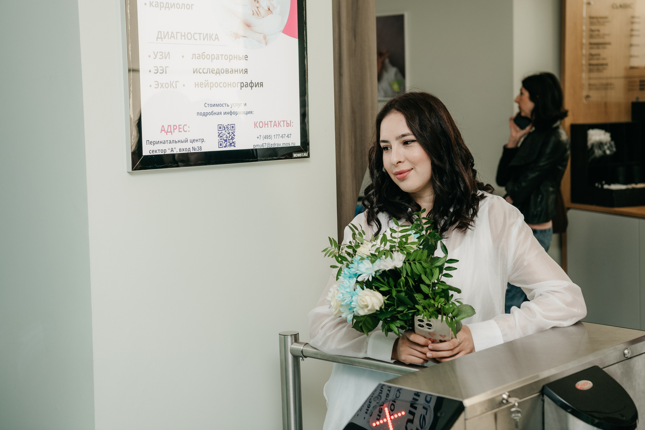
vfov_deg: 22.6
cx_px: 317
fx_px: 1075
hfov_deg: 33.4
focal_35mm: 60
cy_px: 184
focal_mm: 52
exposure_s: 1/160
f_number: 4
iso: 200
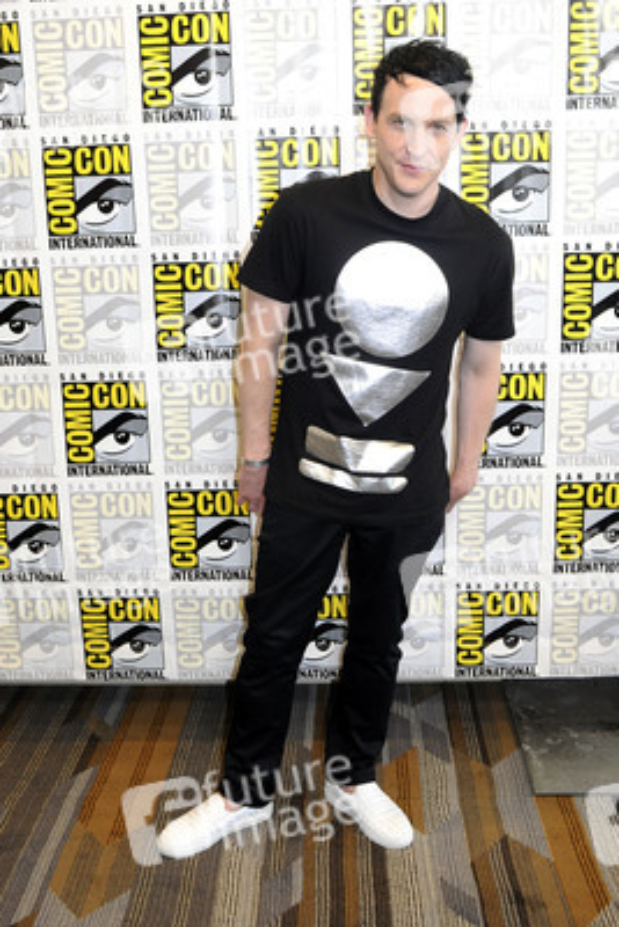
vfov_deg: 53.1
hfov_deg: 36.9
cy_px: 464
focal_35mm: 36
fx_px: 928
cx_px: 310
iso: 1000
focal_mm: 24
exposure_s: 1/60
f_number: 4.5
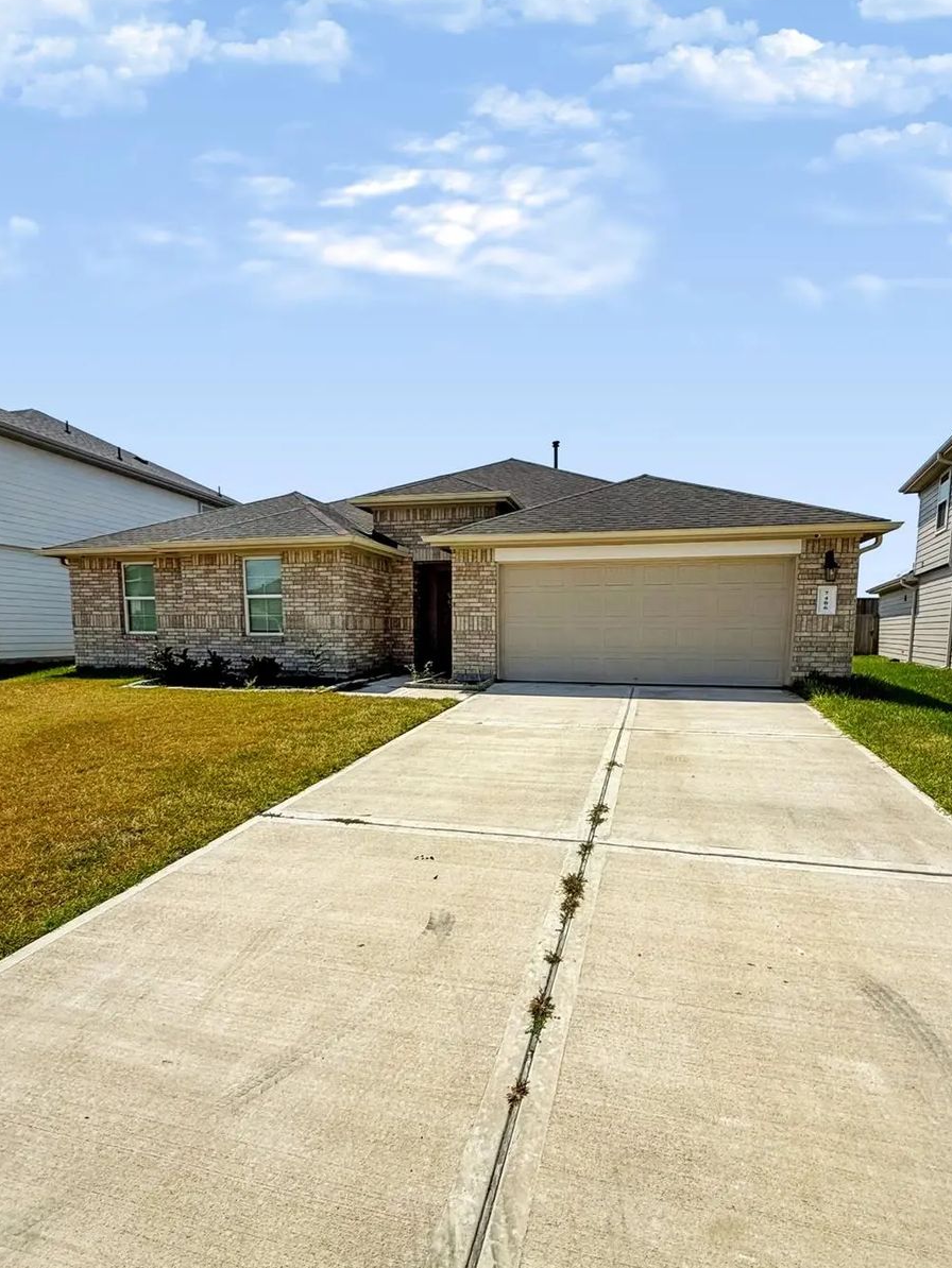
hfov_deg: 78.0
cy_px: 700
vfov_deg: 94.1
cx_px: 508
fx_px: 586
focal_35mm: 16
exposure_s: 1/6173
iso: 50
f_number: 2.2
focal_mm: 2.22
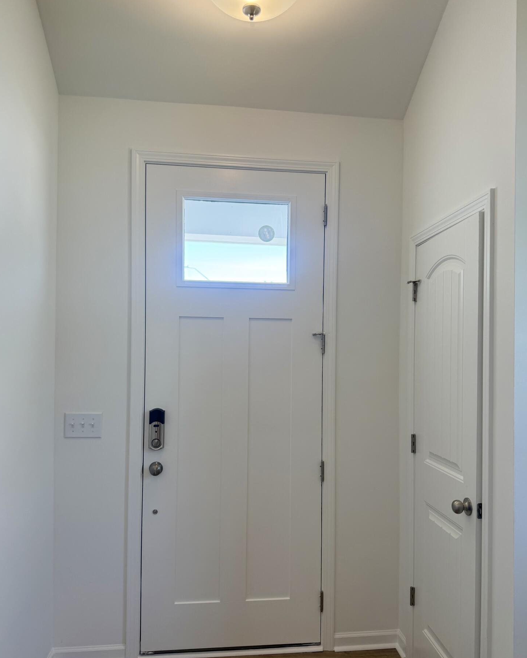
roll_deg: -0.4
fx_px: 507
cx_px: 264
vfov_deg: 65.9
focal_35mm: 26
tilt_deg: +2.1
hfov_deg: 54.9
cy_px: 356
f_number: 1.78
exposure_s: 1/120
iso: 64
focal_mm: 6.76
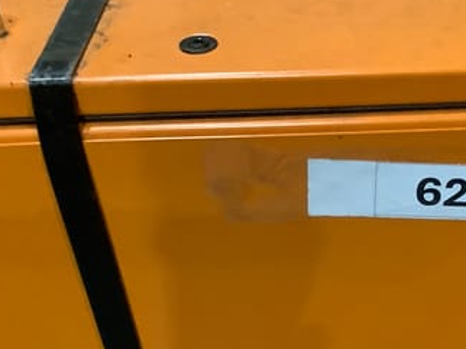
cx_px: 472
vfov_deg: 19.7
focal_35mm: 74
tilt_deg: -39.9
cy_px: 258
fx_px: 995
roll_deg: +1.5
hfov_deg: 25.0
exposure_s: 1/50
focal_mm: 3.3
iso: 400
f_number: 2.4
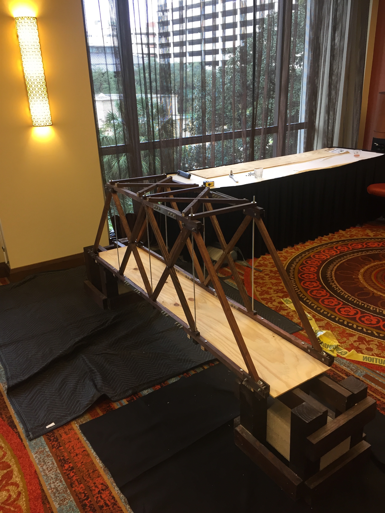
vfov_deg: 61.7
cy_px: 256
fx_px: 430
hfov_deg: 48.2
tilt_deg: -22.4
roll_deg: +2.4
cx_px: 192
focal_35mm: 29
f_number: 2.2
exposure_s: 1/30
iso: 64
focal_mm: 4.15
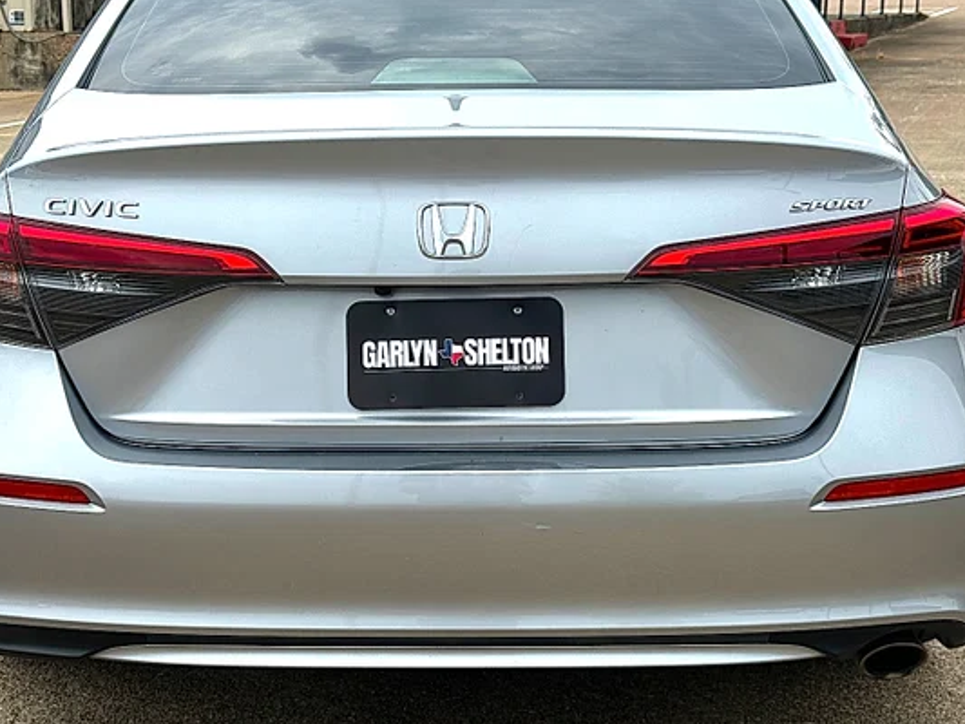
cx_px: 445
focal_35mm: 63
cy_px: 323
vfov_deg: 23.3
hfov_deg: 30.7
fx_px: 1757
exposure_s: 1/3155
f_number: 1.78
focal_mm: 6.86
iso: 64
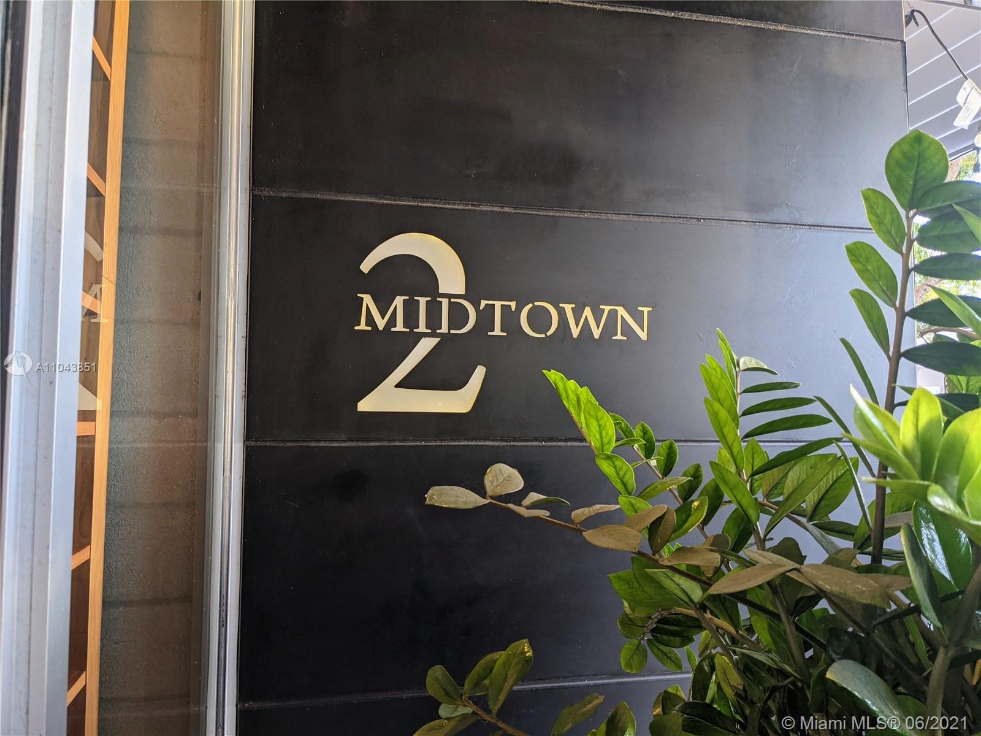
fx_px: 765
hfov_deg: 65.3
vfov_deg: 51.4
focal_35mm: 27
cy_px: 368
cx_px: 490
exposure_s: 1/40
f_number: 1.73
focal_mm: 4.38
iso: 50
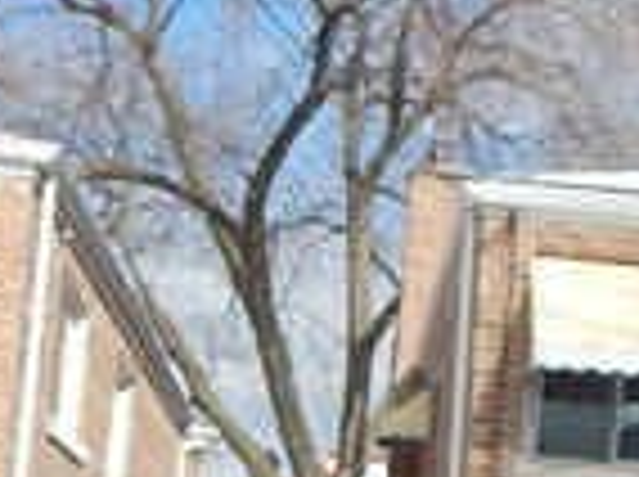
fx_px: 2082
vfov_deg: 12.9
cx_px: 580
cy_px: 464
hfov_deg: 17.2
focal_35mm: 113
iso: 125
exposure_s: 1/400
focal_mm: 4.5
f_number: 6.1
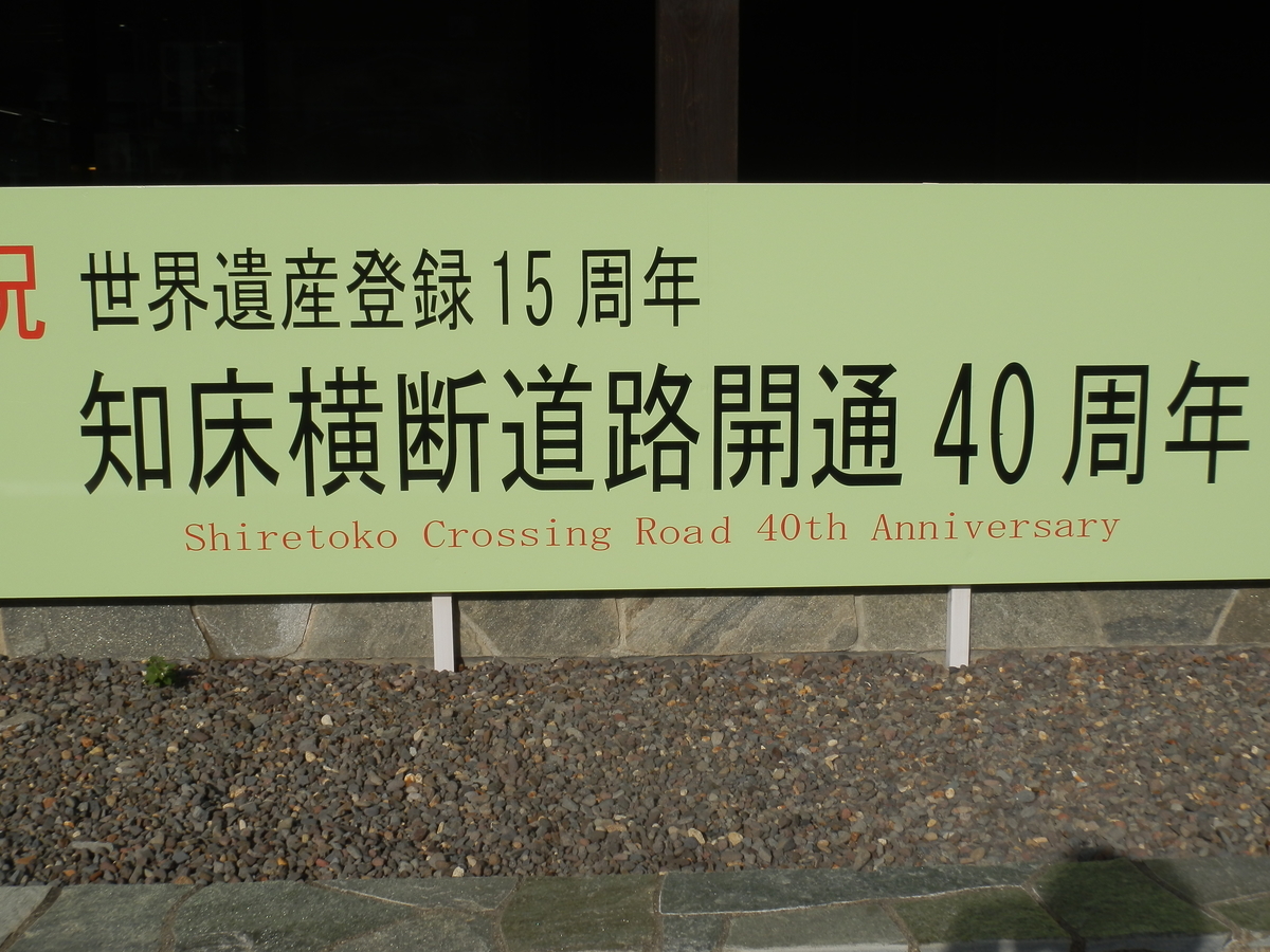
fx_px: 1688
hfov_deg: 41.2
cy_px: 476
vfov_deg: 31.5
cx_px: 635
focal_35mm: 46
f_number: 10.7
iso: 80
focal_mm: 8.3
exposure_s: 1/250
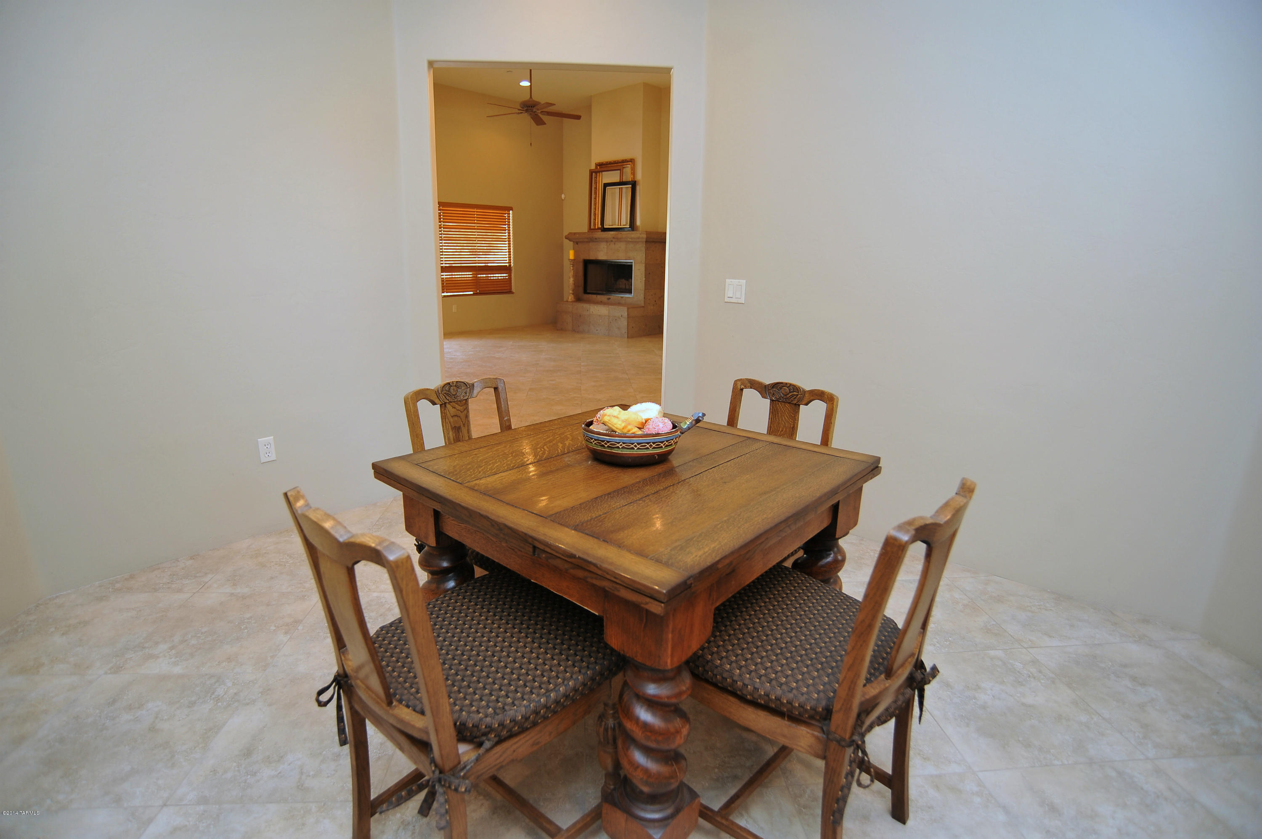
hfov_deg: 90.0
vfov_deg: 67.3
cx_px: 631
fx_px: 631
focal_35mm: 18
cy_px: 420
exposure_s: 1/30
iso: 500
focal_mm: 18
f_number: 4
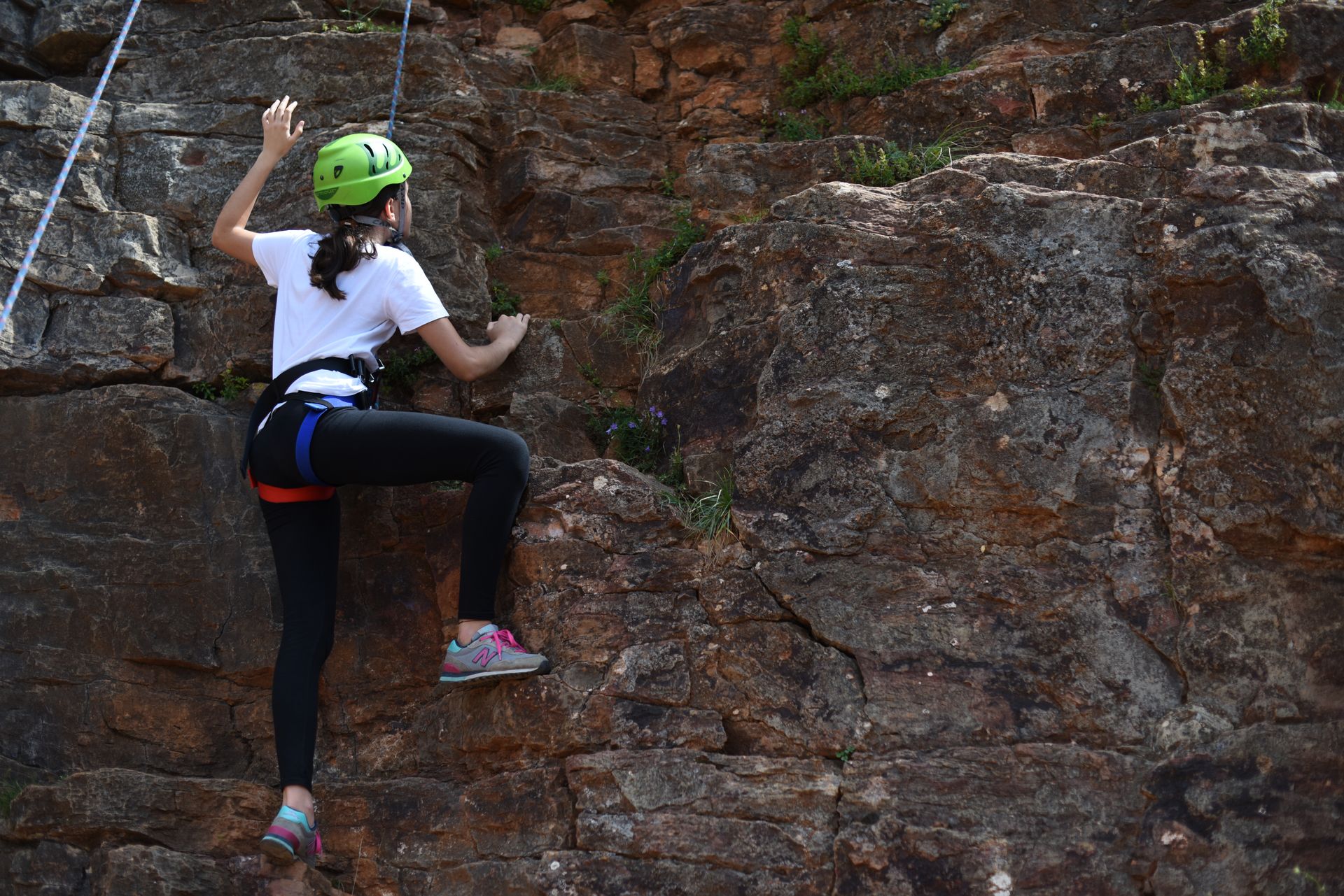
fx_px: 1867
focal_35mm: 50
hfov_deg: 39.6
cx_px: 672
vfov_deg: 27.0
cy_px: 448
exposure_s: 1/4000
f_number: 2
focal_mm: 50
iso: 200
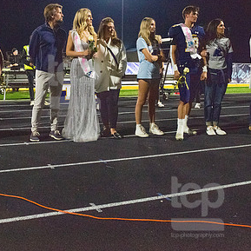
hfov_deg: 40.2
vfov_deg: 40.5
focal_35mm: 41
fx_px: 336
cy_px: 86
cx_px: 75
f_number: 5
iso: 8000
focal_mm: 24
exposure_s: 1/500
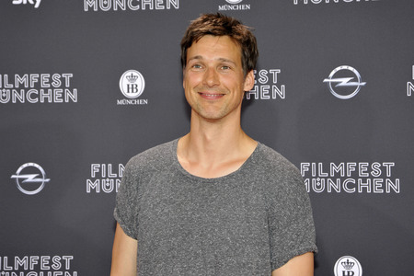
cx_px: 207
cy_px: 138
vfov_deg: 13.7
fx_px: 1150
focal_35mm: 100
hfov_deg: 20.4
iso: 1600
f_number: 8
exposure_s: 1/250
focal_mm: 100
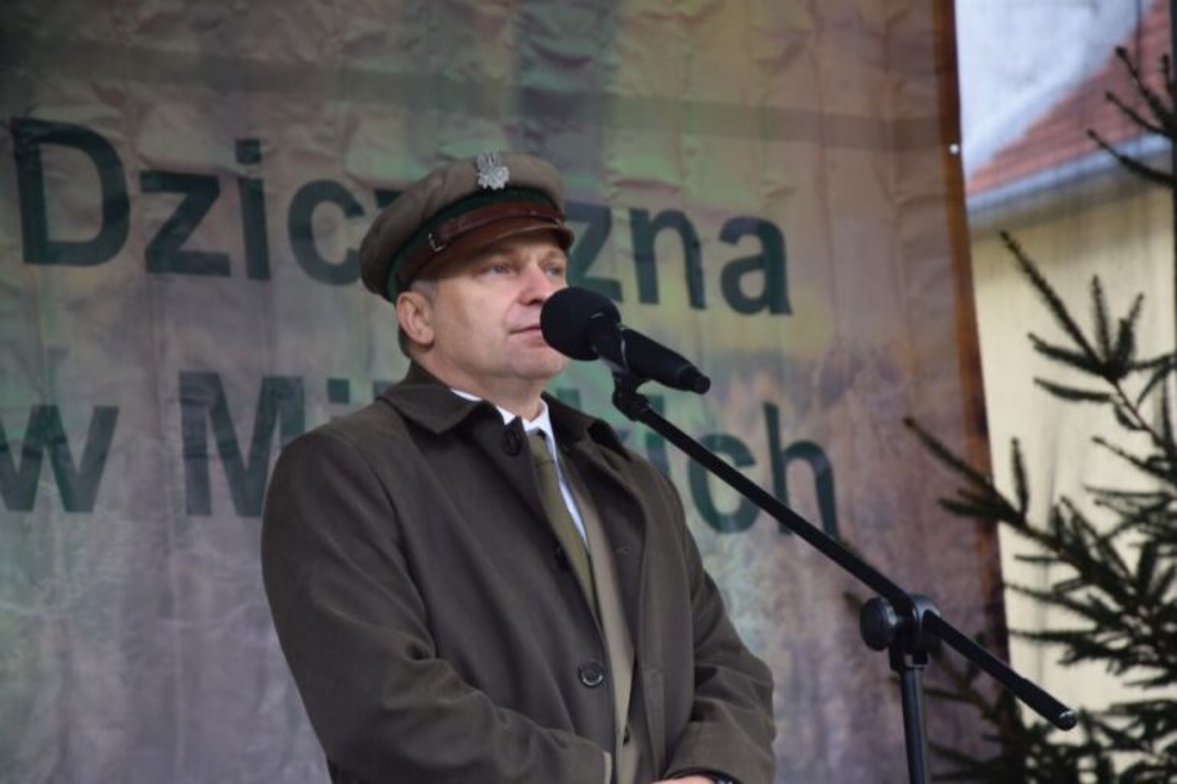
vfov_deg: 8.7
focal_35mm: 158
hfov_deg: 13.0
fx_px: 5149
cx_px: 588
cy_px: 392
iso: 400
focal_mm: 105
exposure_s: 1/125
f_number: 5.6
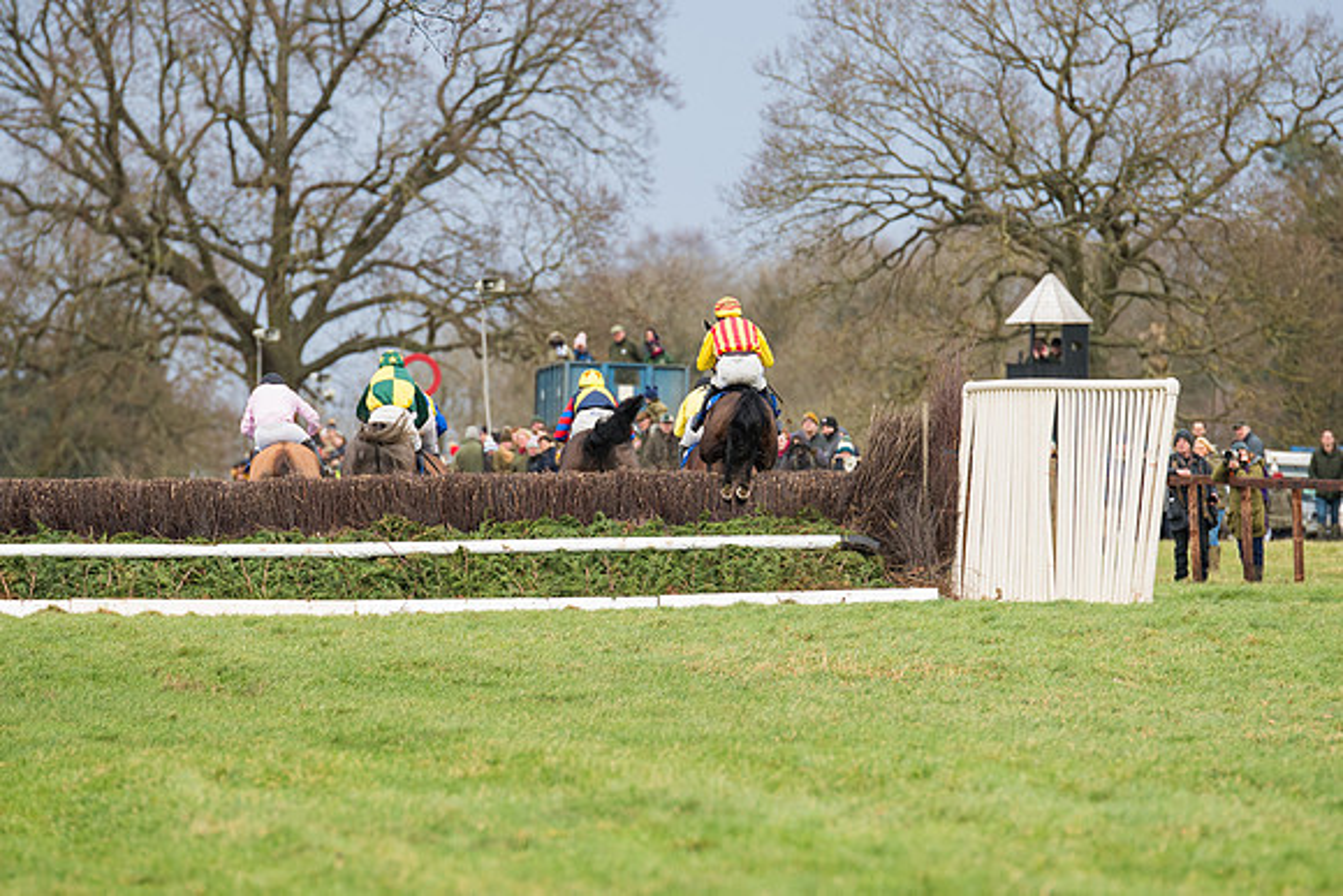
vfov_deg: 3.1
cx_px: 672
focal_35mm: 450
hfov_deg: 4.6
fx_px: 16791
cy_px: 448
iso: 800
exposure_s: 1/1000
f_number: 4
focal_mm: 300
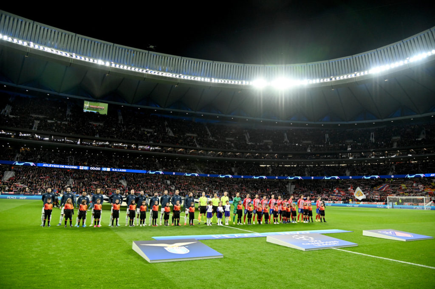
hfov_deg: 73.8
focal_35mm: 24
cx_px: 218
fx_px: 290
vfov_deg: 53.1
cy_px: 144
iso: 2500
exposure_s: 1/1000
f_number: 4
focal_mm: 24
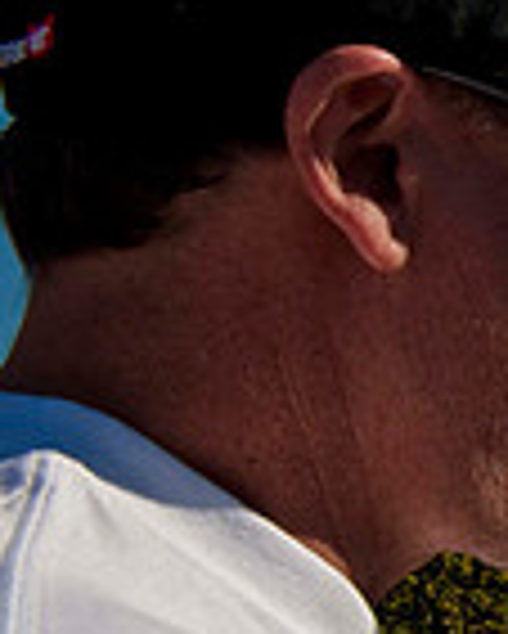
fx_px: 2253
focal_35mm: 120
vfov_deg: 15.9
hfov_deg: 10.6
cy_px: 470
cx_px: 1295
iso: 320
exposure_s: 1/800
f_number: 14
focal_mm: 31
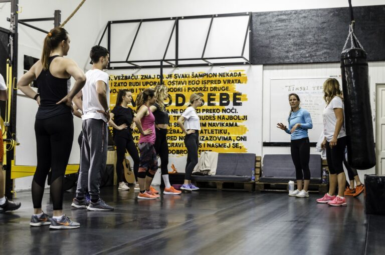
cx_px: 192
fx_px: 560
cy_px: 128
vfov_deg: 25.7
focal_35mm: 52
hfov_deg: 37.9
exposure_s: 1/60
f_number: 4
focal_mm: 35
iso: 800
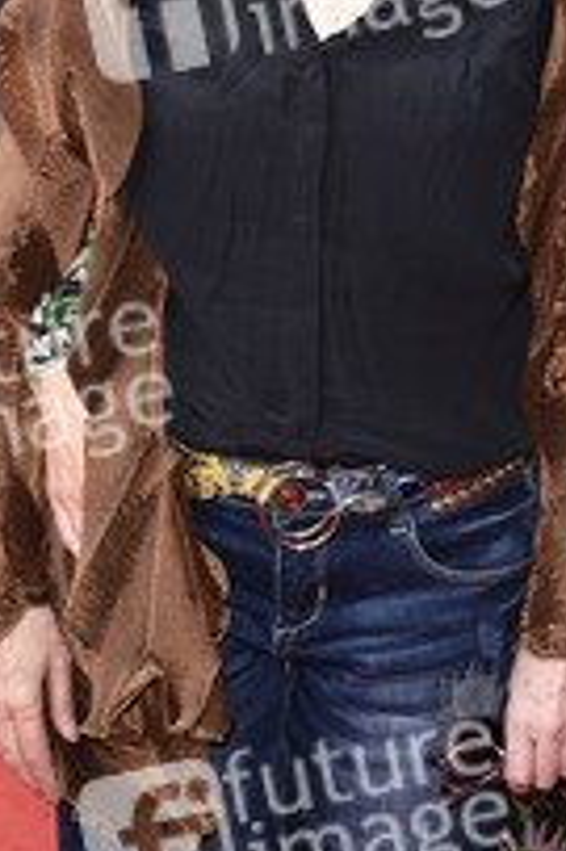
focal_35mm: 154
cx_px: 415
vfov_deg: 13.3
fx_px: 3638
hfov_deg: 8.9
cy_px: 193
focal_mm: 52
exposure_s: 1/125
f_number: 6.3
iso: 160
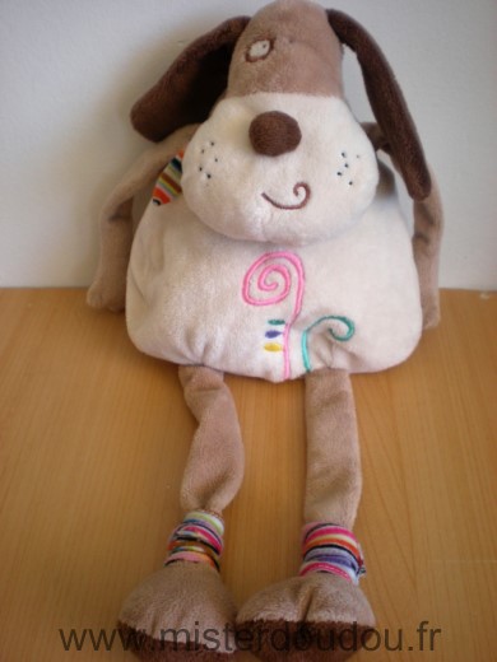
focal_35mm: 38
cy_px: 331
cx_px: 248
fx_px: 727
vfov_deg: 49.0
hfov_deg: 37.7
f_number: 3.1
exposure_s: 1/56
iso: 102
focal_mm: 6.3
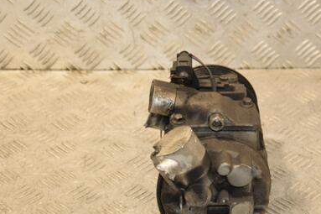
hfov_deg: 21.6
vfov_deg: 14.5
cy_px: 144
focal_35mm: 94
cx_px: 218
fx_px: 838
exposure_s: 1/200
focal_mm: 40
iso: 800
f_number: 5.6
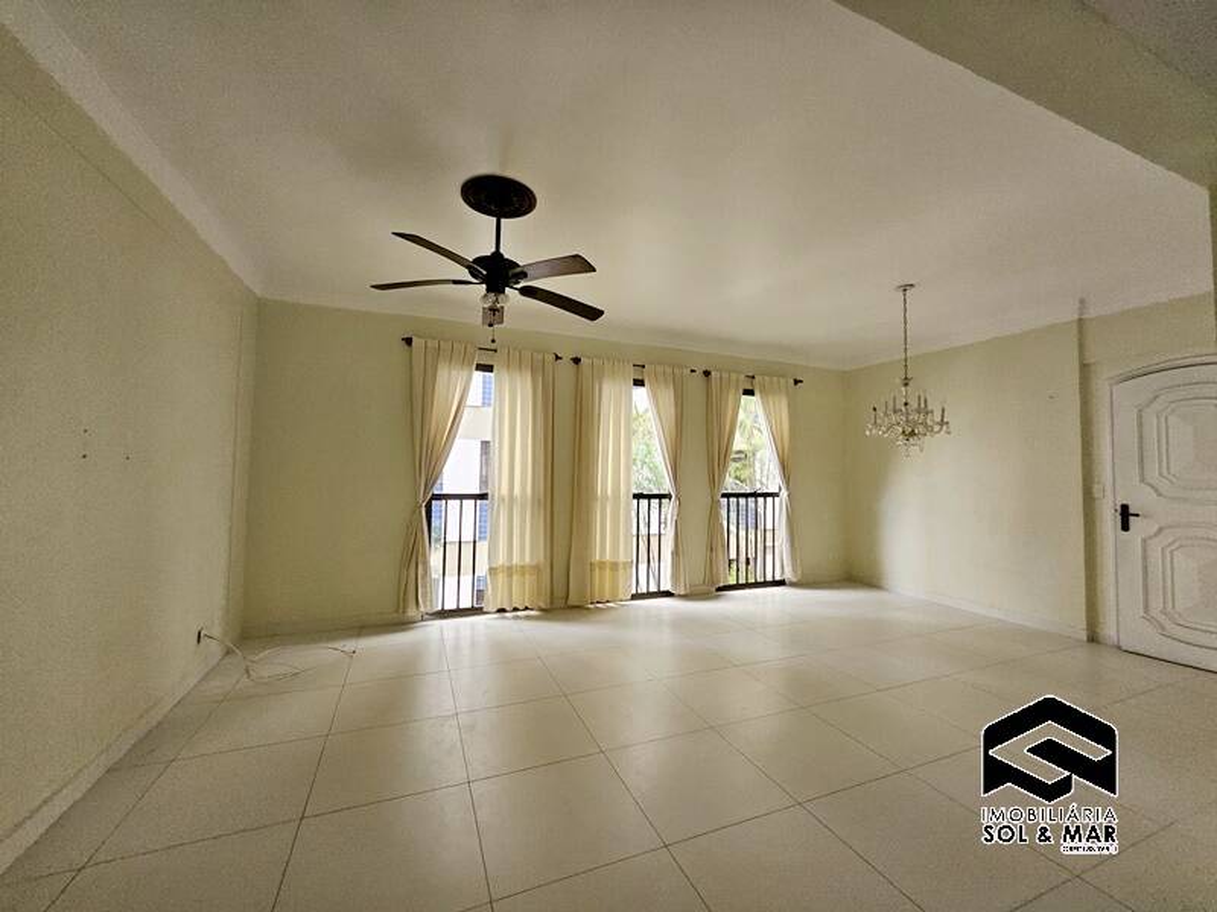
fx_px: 457
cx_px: 608
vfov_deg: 89.9
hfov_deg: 106.2
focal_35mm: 13
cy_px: 456
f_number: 2.2
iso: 320
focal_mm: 1.7
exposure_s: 1/40
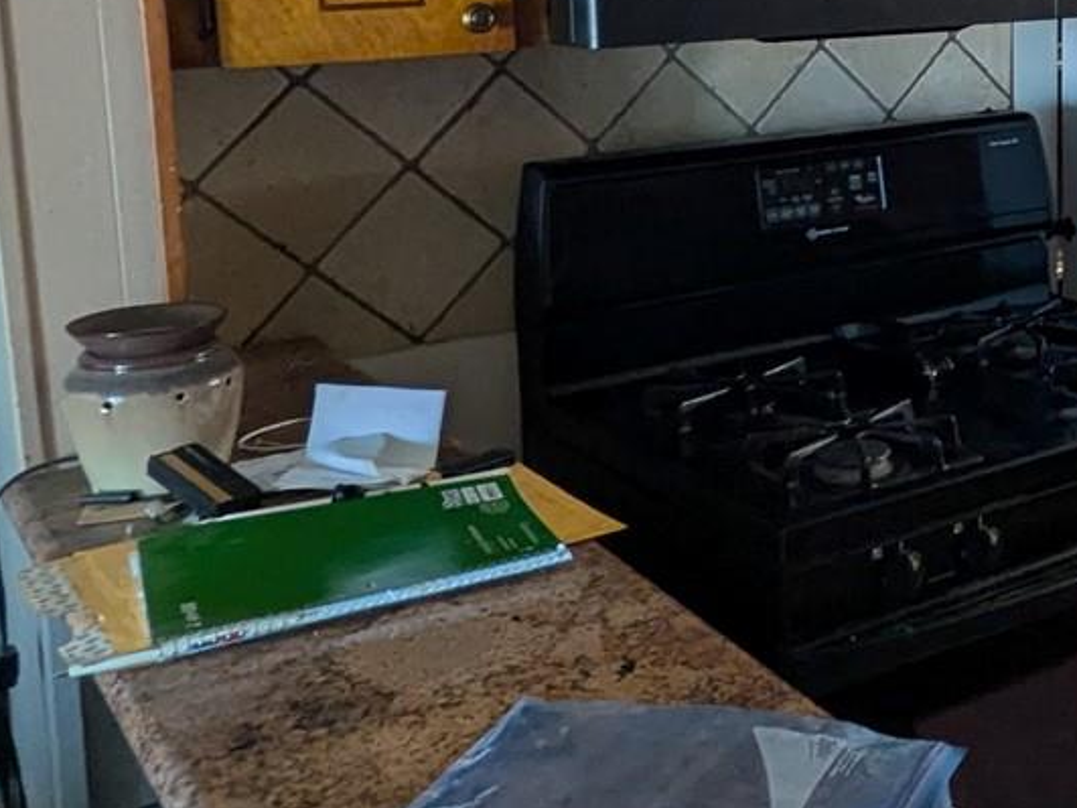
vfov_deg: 26.2
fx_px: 1680
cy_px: 99
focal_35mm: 54
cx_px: 1237
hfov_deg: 30.9
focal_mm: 1.85
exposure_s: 1/30
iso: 58
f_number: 2.2
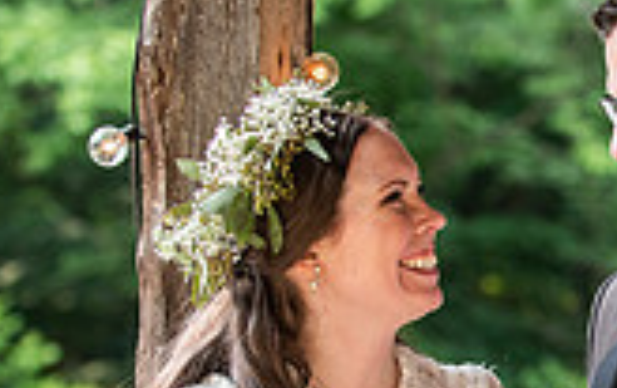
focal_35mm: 252
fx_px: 4243
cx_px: 643
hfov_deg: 8.3
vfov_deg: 5.2
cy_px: 322
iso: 400
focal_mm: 70
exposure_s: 1/320
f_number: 3.2
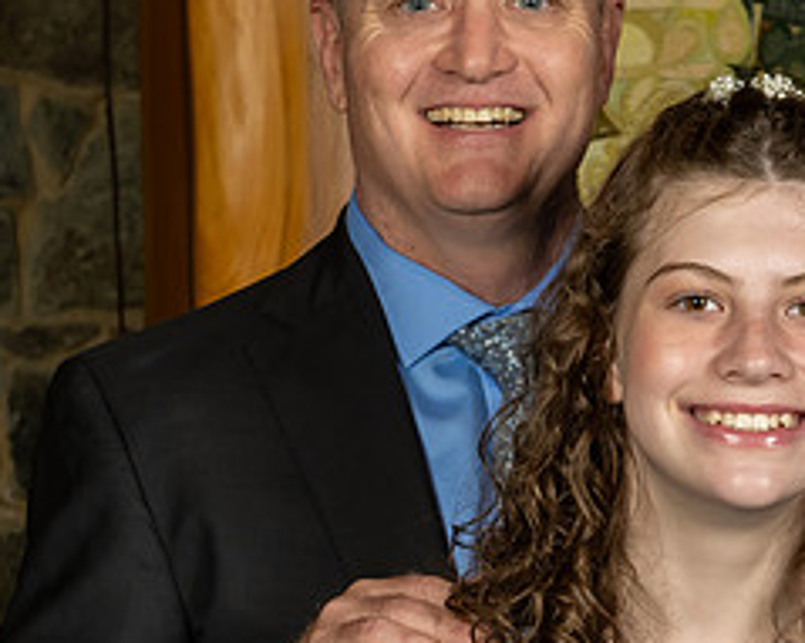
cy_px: 413
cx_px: 641
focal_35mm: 220
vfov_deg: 7.0
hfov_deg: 8.8
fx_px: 5239
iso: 640
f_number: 8
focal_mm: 52
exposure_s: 1/200
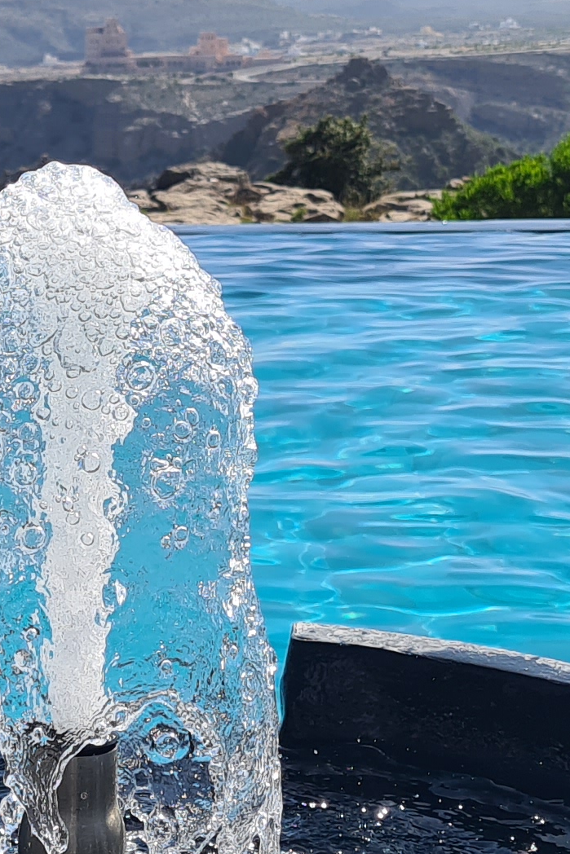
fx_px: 2469
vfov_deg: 19.6
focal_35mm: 104
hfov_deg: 13.0
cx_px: 40
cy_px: 529
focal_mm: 5.4
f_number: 1.8
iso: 50
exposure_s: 1/3424
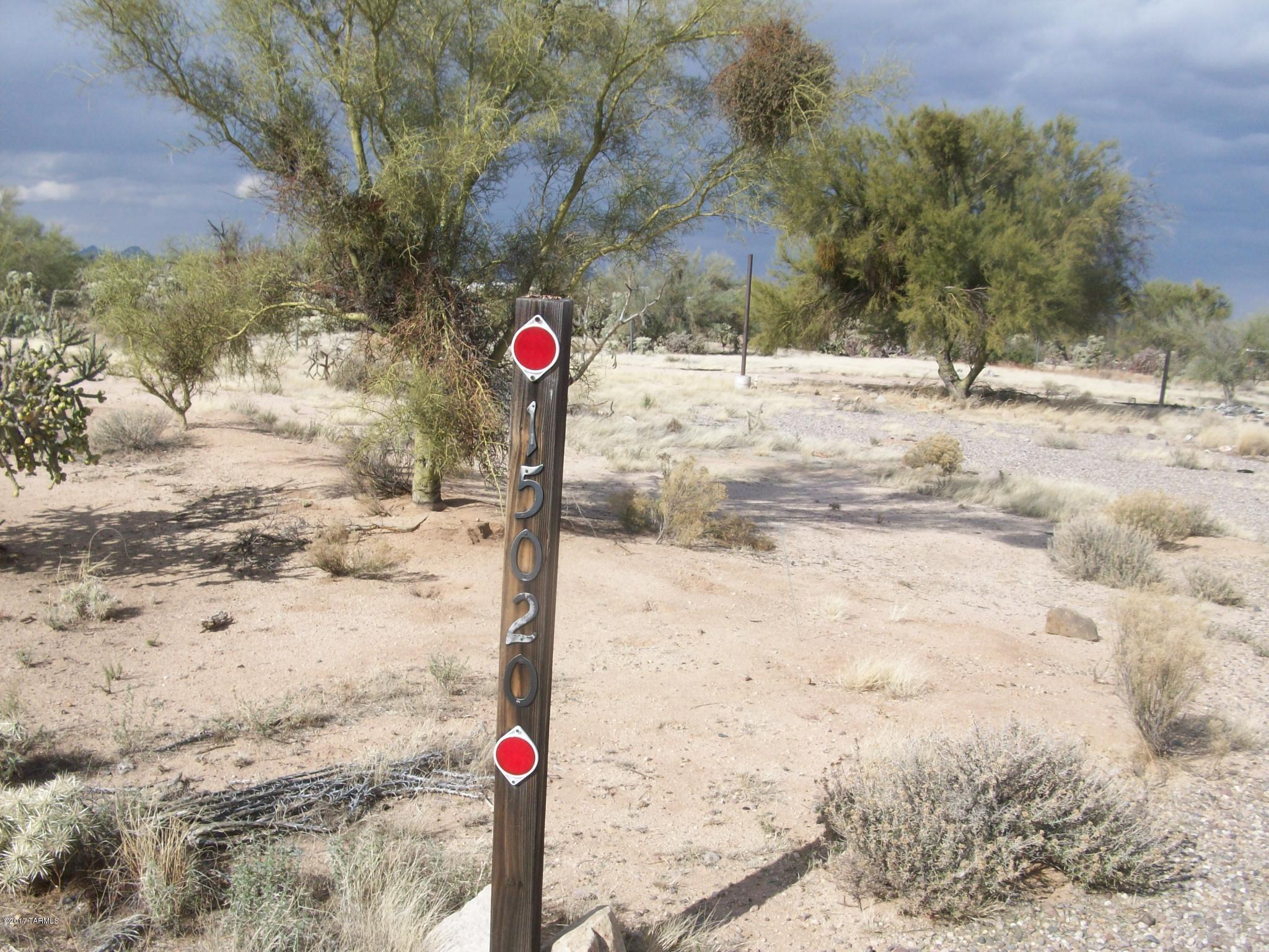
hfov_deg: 54.0
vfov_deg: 41.8
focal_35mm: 34
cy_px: 476
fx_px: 1246
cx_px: 634
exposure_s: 1/362
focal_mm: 5.7
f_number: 5.5
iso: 64
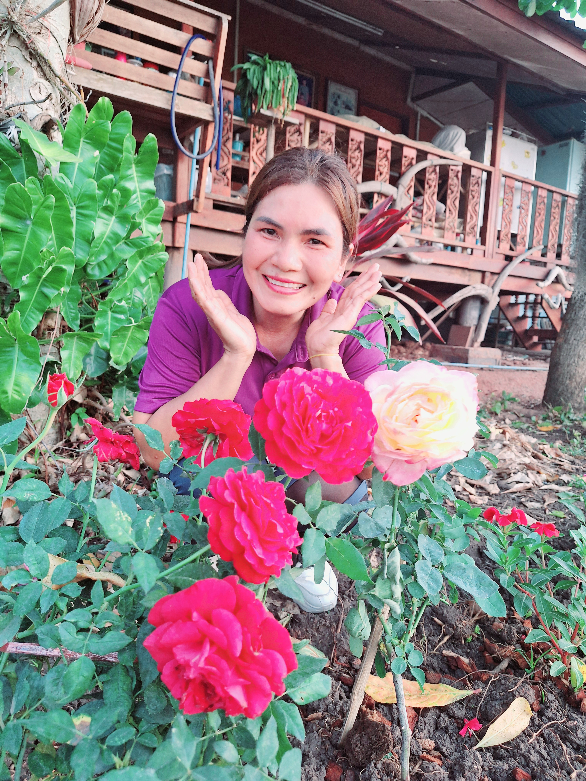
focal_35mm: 23
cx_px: 293
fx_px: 519
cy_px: 390
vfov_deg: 73.9
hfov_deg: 58.9
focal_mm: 5.54
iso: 160
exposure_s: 1/50
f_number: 1.8
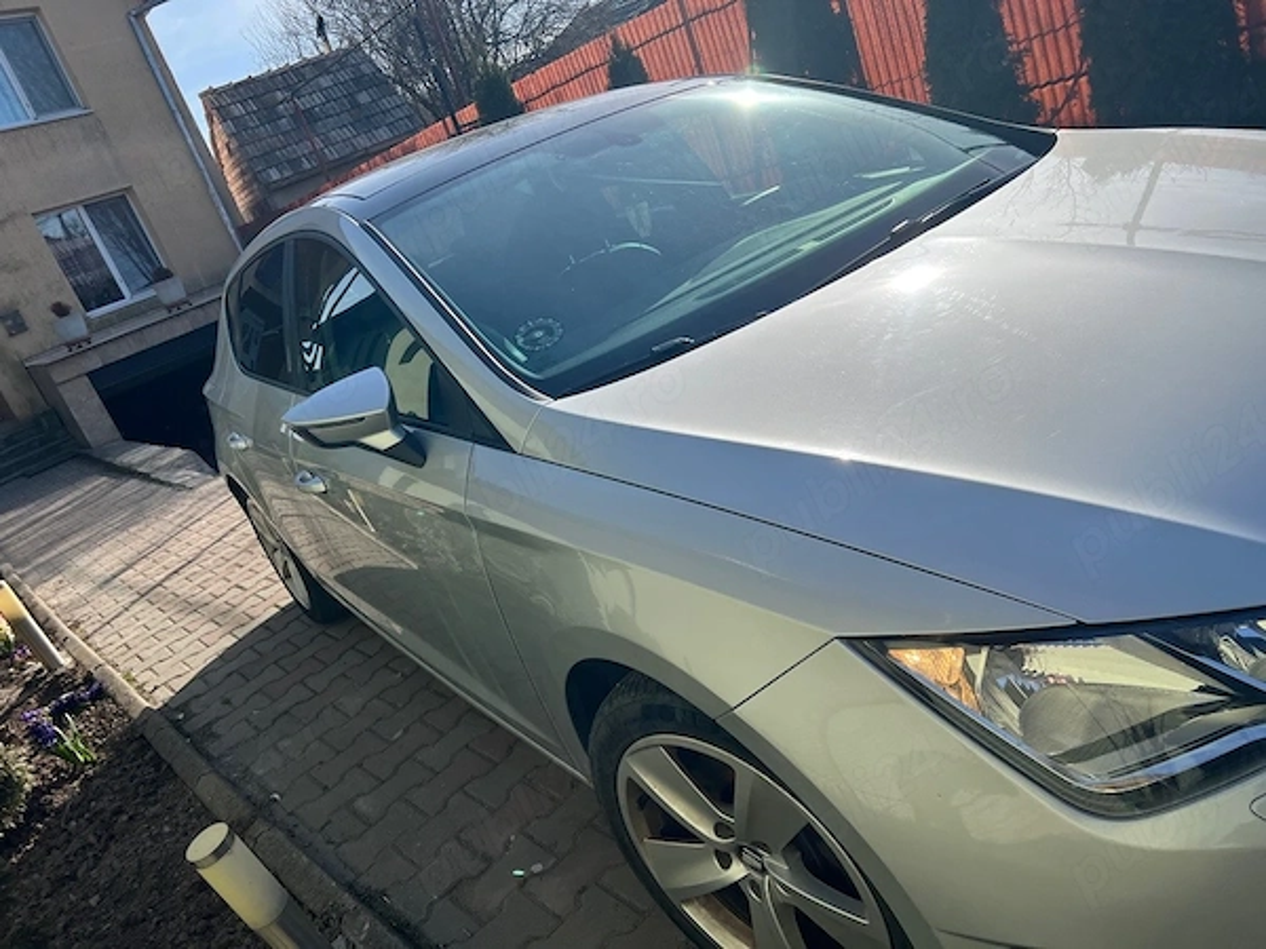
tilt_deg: -20.0
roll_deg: +20.2
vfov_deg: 53.1
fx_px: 951
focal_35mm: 26
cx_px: 633
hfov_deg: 67.3
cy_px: 474
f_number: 1.5
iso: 50
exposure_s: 1/4630
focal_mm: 5.7
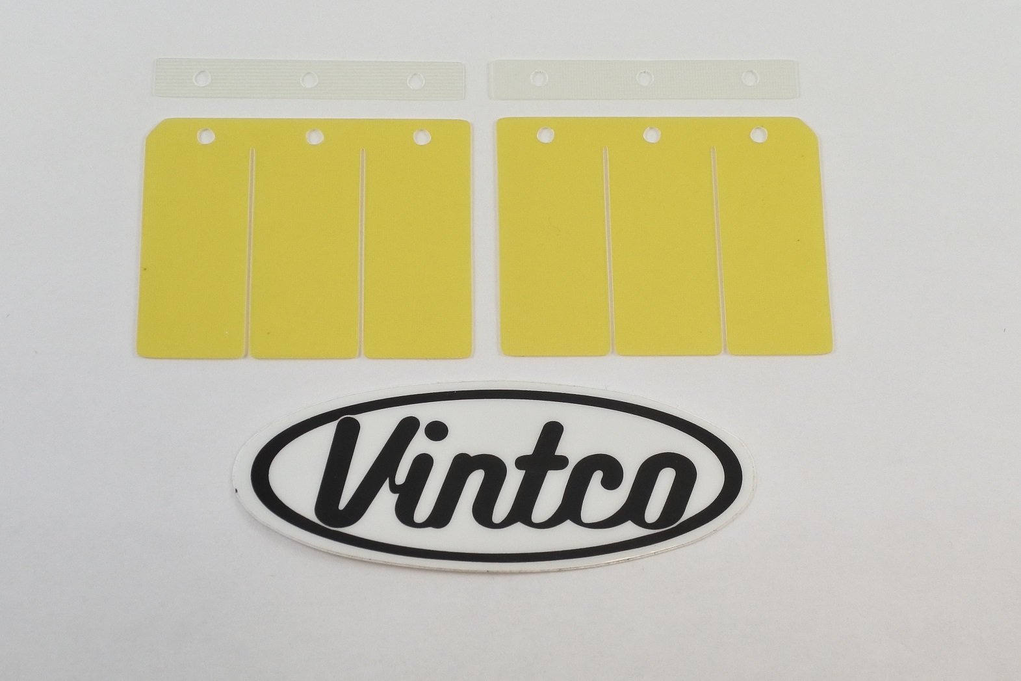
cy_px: 340
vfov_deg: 38.9
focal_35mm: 34
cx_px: 510
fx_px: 964
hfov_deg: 55.8
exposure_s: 1/200
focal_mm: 12.8
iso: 400
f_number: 4
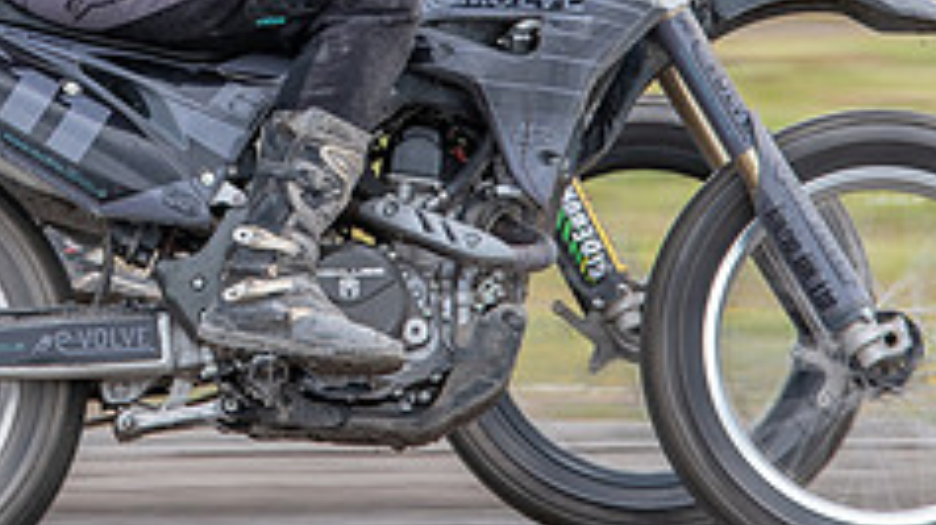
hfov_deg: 2.8
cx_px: 115
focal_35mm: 784
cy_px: -107
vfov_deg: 1.5
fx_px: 19447
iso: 160
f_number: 5
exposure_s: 1/250
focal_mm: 200
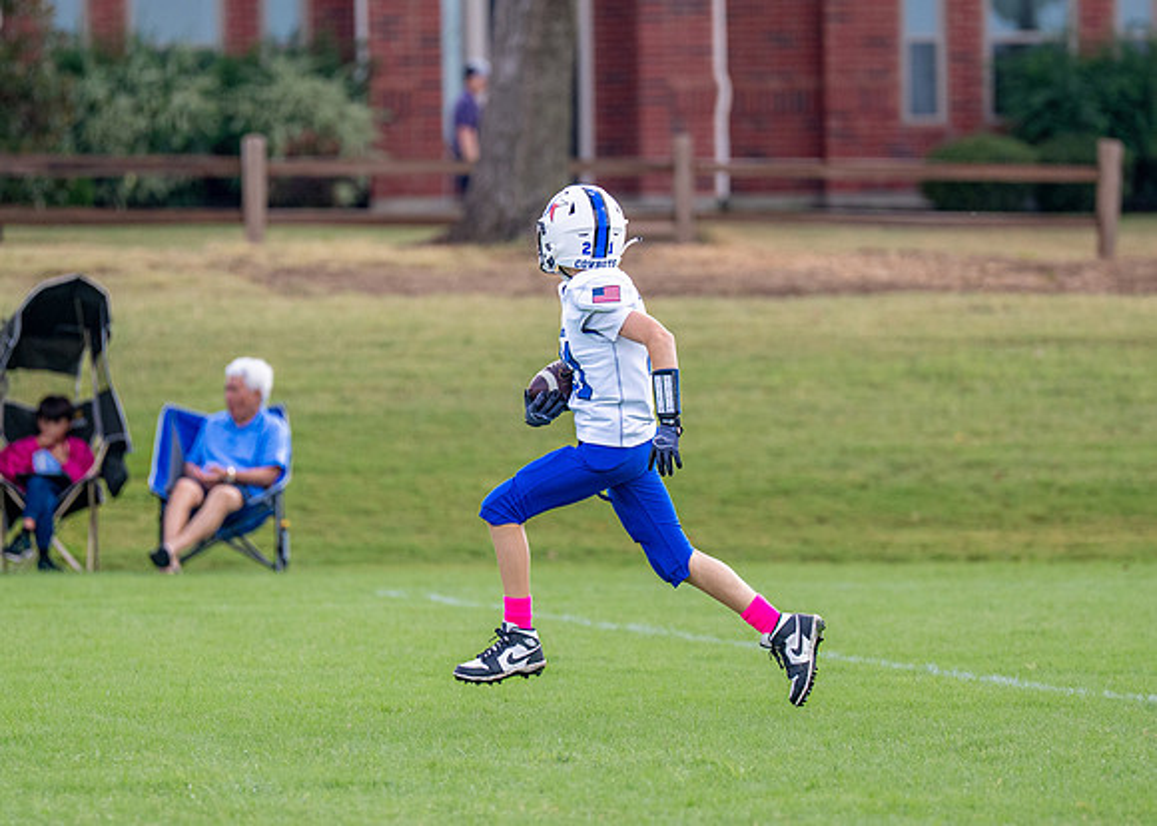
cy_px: 407
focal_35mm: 375
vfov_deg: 3.8
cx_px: 603
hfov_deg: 5.4
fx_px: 12329
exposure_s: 1/2500
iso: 400
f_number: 2.8
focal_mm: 200
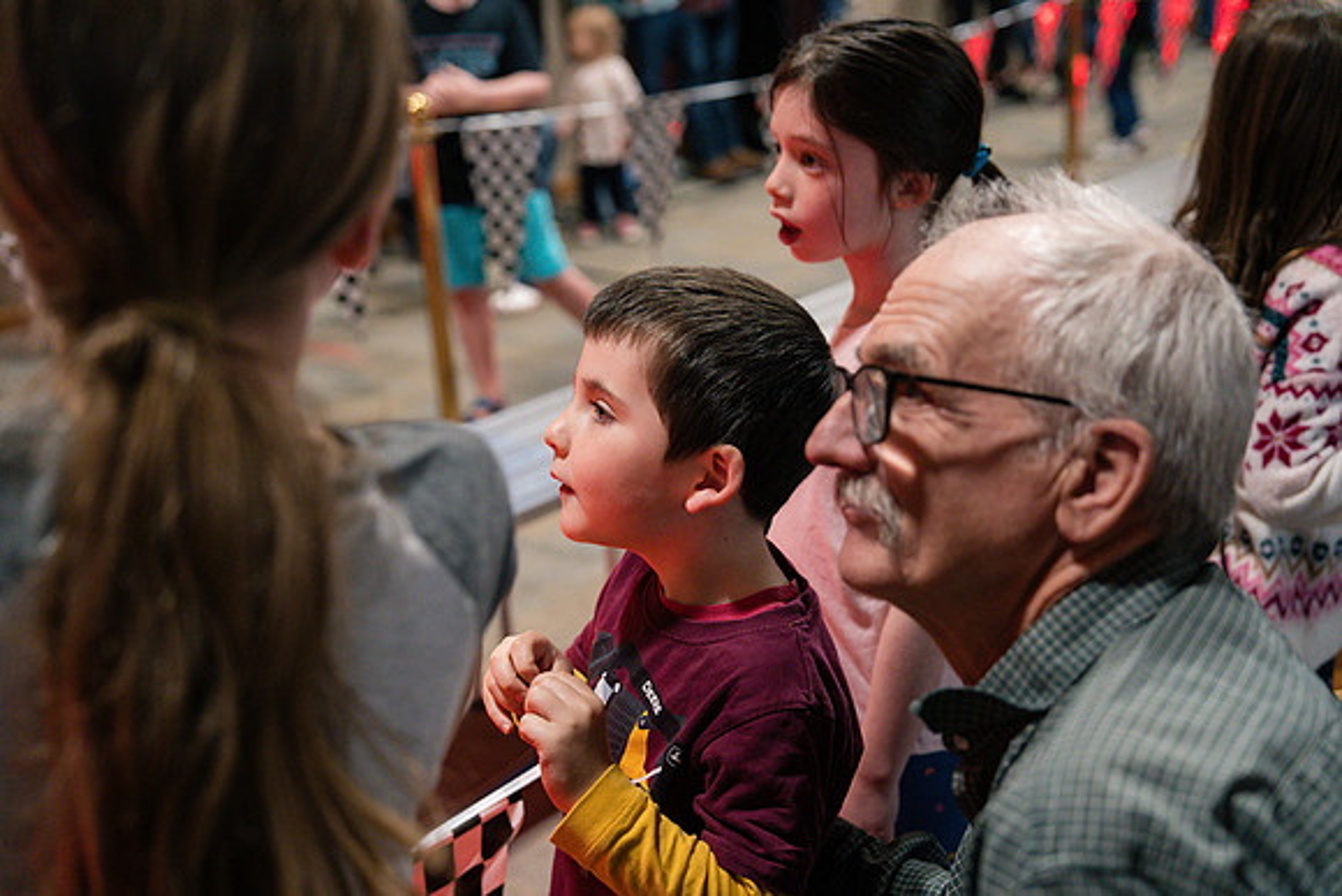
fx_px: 1715
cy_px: 448
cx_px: 671
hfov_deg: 42.7
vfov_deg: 29.3
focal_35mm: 46
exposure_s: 1/320
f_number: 2.8
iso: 2500
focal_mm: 46
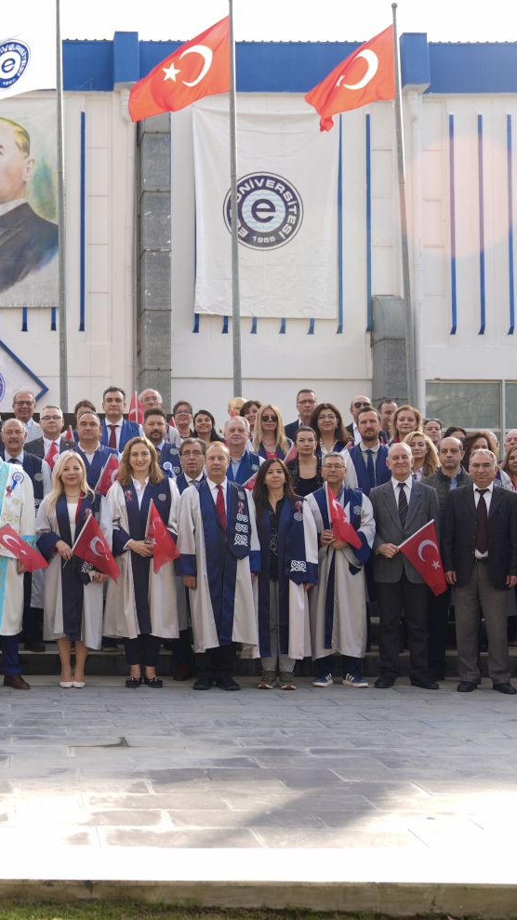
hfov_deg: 21.5
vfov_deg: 38.5
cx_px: 3
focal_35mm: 54
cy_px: 460
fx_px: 1317
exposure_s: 1/320
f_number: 3.2
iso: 125
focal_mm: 34
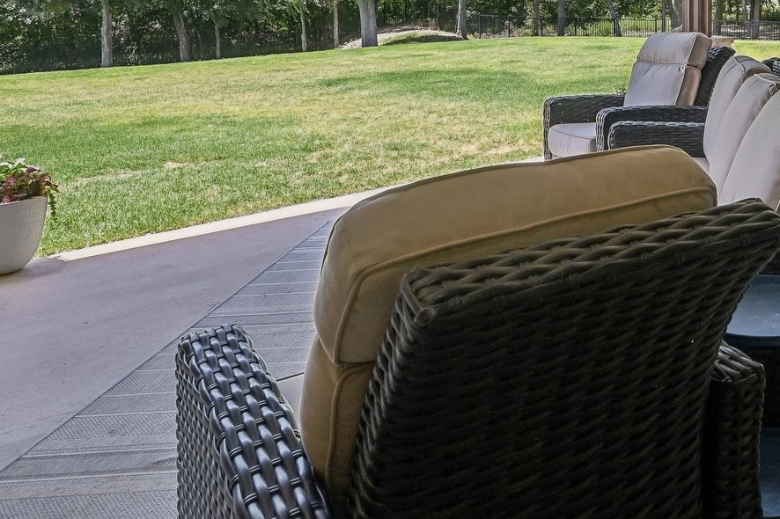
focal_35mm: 38
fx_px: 826
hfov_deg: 45.8
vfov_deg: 31.5
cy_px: -33
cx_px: 700
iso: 400
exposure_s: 1/160
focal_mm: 16.5
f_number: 8
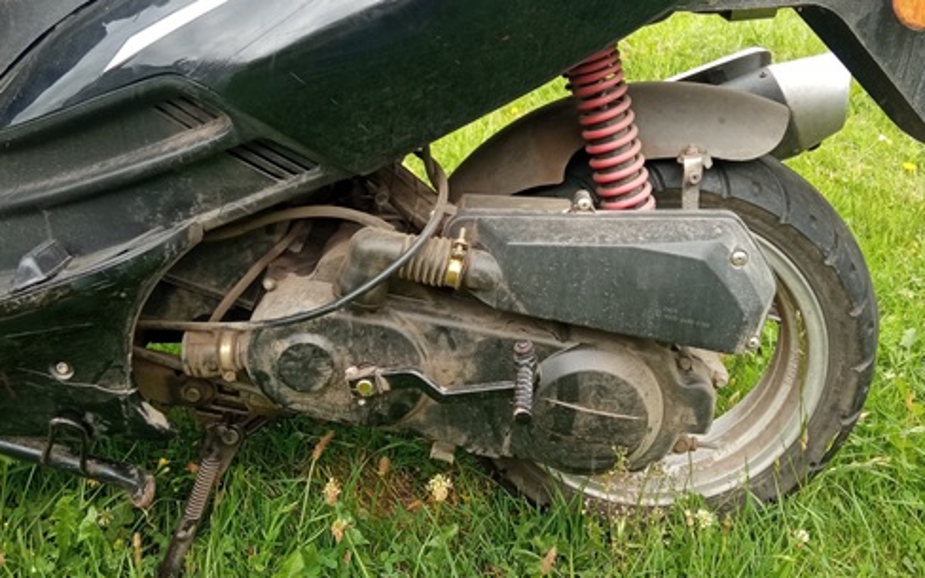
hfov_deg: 50.4
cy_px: 217
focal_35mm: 39
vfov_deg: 32.6
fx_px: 983
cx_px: 467
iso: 113
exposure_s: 1/121
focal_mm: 3.79
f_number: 2.2
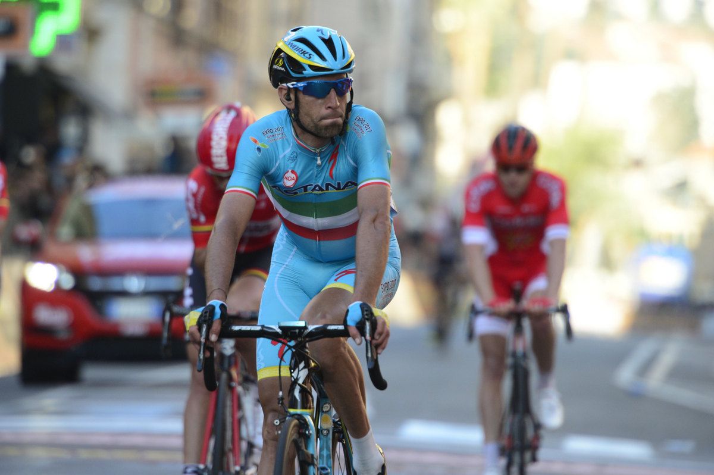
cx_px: 357
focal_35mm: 400
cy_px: 238
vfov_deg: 3.4
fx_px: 7927
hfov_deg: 5.2
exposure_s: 1/1000
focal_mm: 400
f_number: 5.6
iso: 2000
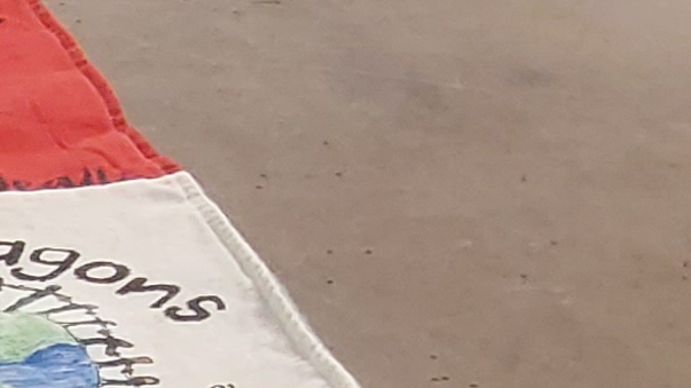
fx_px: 3023
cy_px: 1214
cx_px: -1066
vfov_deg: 6.6
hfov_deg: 10.7
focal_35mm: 165
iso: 100
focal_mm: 2.91
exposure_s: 1/60
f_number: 1.9
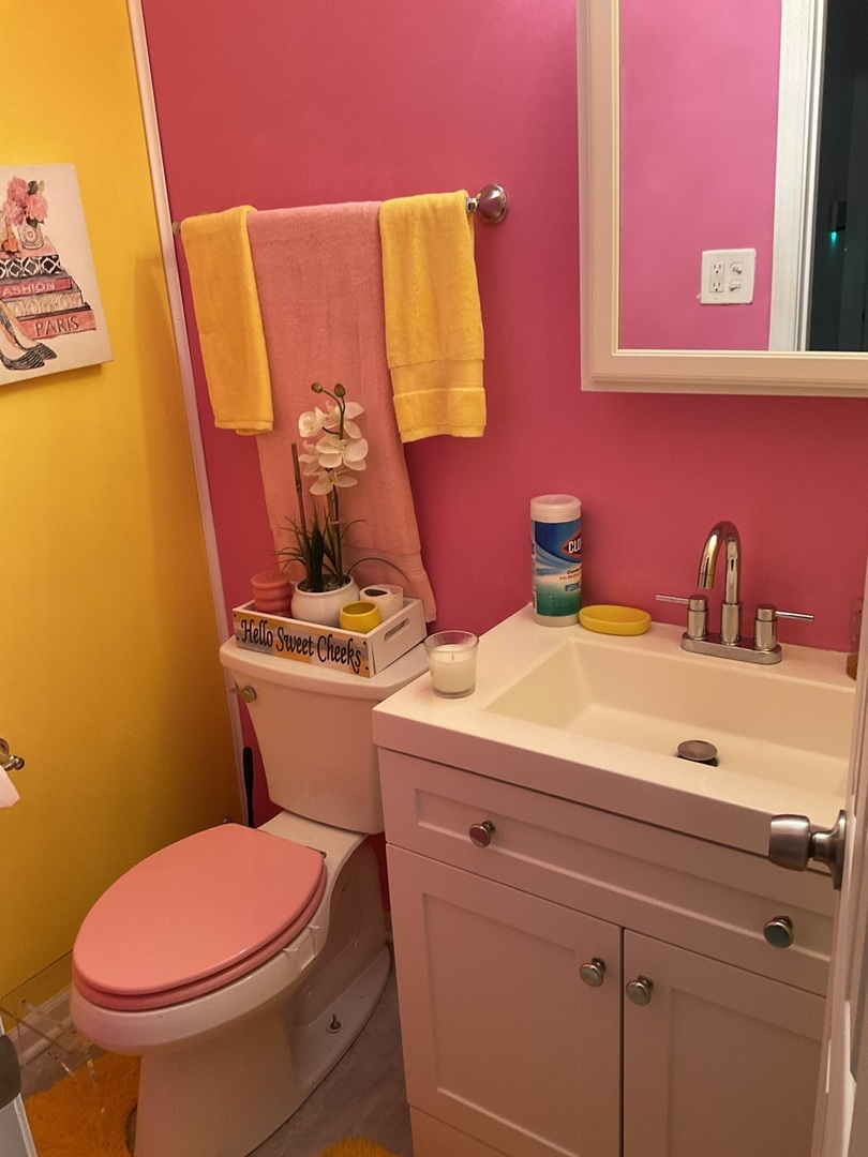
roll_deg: +3.0
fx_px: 970
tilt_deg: -19.3
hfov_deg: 48.2
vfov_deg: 61.7
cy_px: 578
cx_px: 434
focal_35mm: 29
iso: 125
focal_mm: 3
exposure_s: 1/60
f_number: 1.8
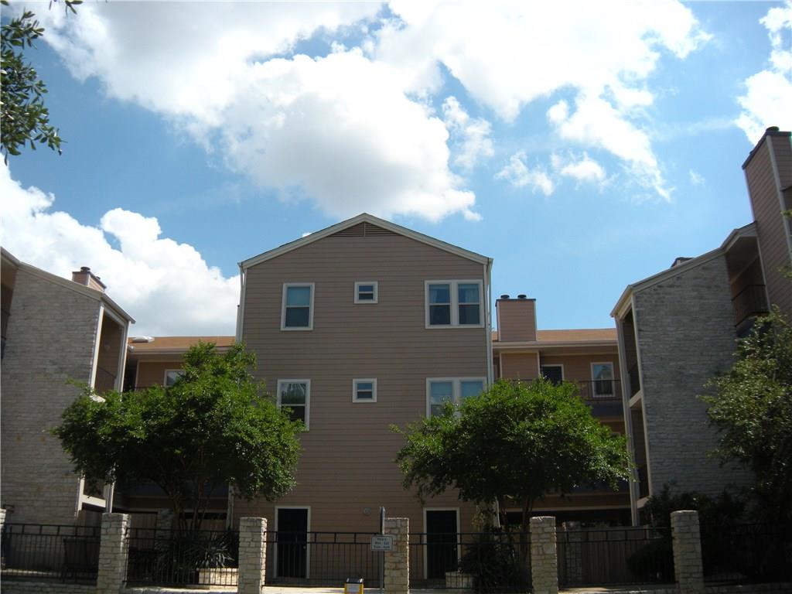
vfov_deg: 40.7
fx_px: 801
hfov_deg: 52.6
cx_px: 396
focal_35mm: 35
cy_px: 297
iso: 64
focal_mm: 5.9
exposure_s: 1/958
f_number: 3.8
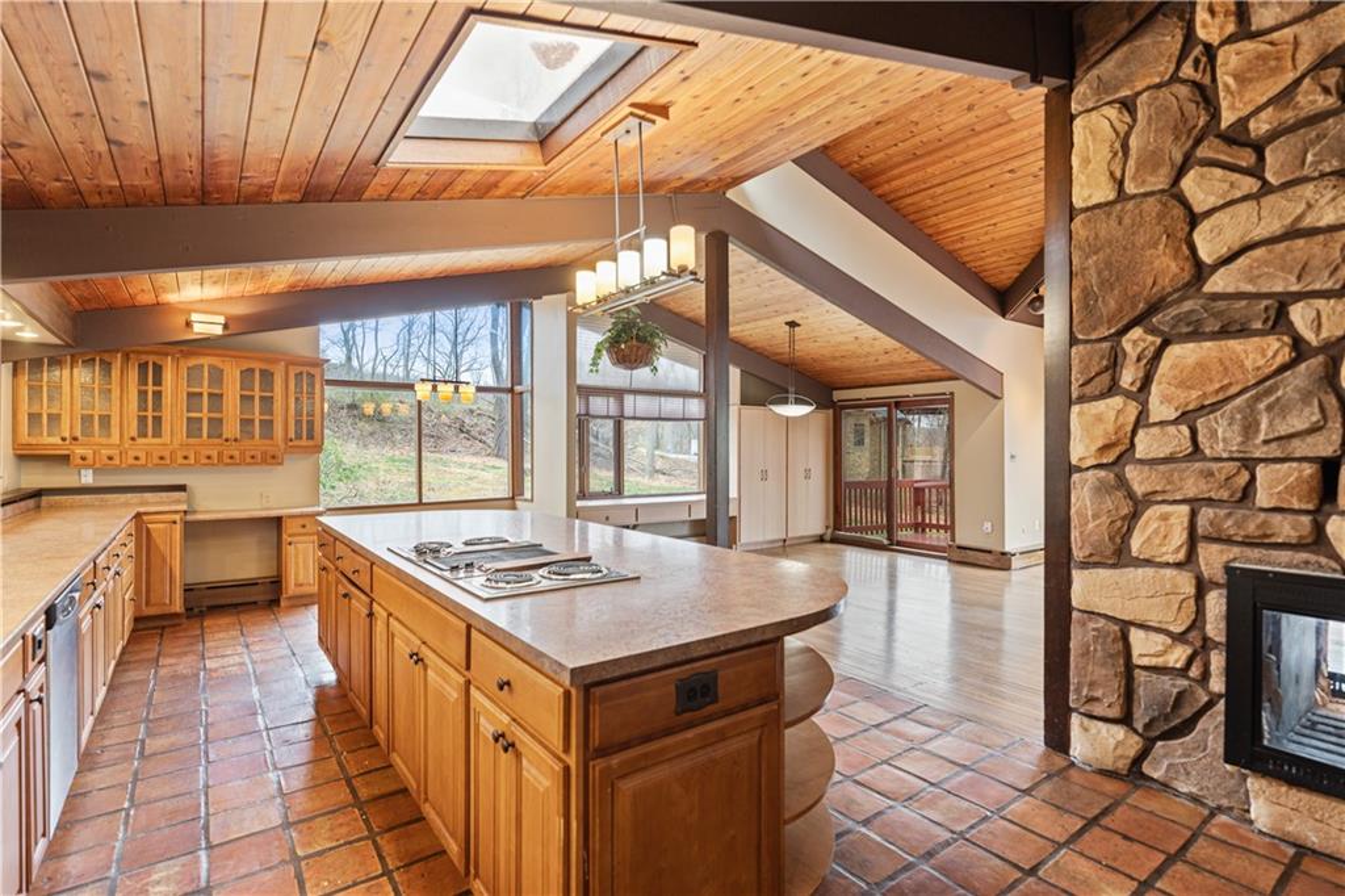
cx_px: 672
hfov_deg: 93.3
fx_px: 635
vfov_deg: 70.4
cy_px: 448
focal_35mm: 17
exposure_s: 1/30
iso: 640
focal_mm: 17
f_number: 2.8
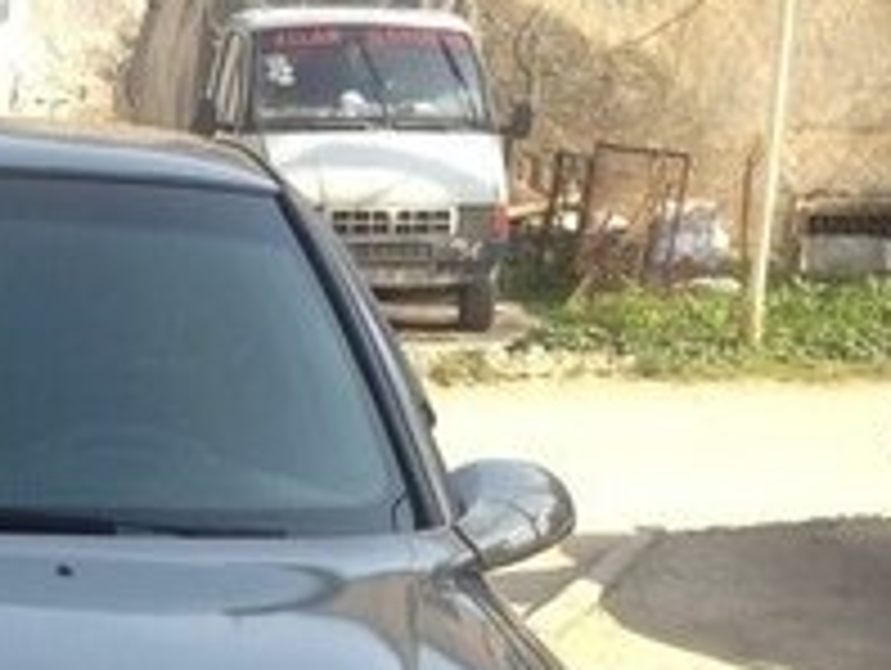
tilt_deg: -18.0
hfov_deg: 17.3
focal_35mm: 110
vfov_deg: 12.6
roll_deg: -1.4
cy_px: 1081
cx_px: -54
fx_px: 2835
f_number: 2.4
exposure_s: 1/324
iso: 50
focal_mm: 4.12
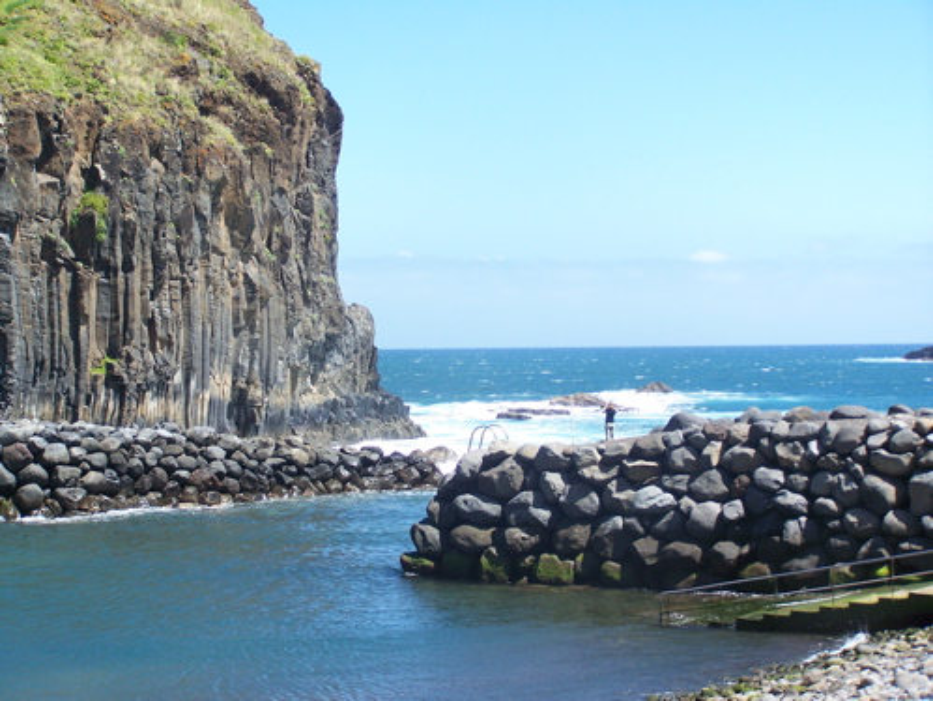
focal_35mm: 75
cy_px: 350
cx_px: 466
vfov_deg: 19.7
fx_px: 2023
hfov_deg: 26.0
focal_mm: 12.4
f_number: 3.2
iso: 80
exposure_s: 1/640
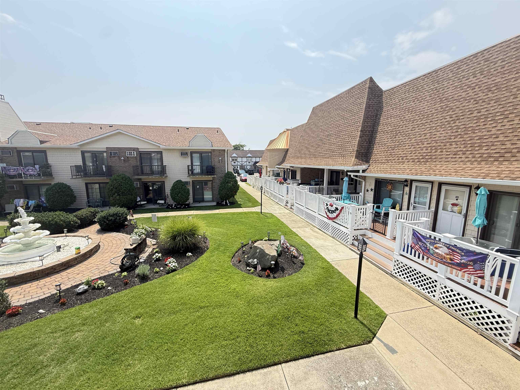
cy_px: 195
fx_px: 210
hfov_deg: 102.1
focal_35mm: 14
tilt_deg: -9.8
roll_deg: +0.1
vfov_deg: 85.7
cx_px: 260
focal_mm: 2.22
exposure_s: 1/1235
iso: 64
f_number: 2.2
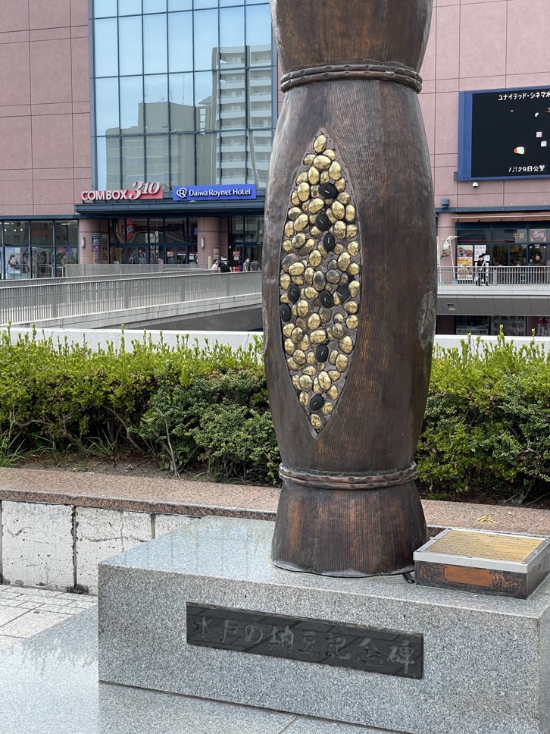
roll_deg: -0.2
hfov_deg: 26.6
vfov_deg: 34.9
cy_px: 352
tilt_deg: -4.6
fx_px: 1165
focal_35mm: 55
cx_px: 283
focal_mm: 6
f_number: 2
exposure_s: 1/452
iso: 25
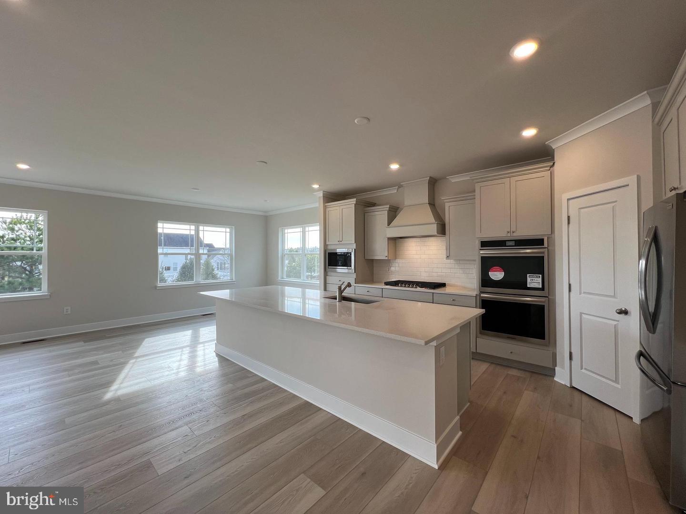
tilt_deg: -1.5
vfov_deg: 89.9
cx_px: 343
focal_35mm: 13
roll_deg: +0.1
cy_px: 257
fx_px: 258
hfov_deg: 106.2
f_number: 1.8
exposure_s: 1/120
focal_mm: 1.57
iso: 40
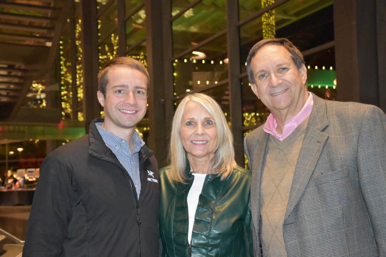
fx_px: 547
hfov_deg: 38.9
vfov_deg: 26.5
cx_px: 193
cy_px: 128
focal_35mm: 51
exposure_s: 1/60
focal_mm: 34
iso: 4500
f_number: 4.2
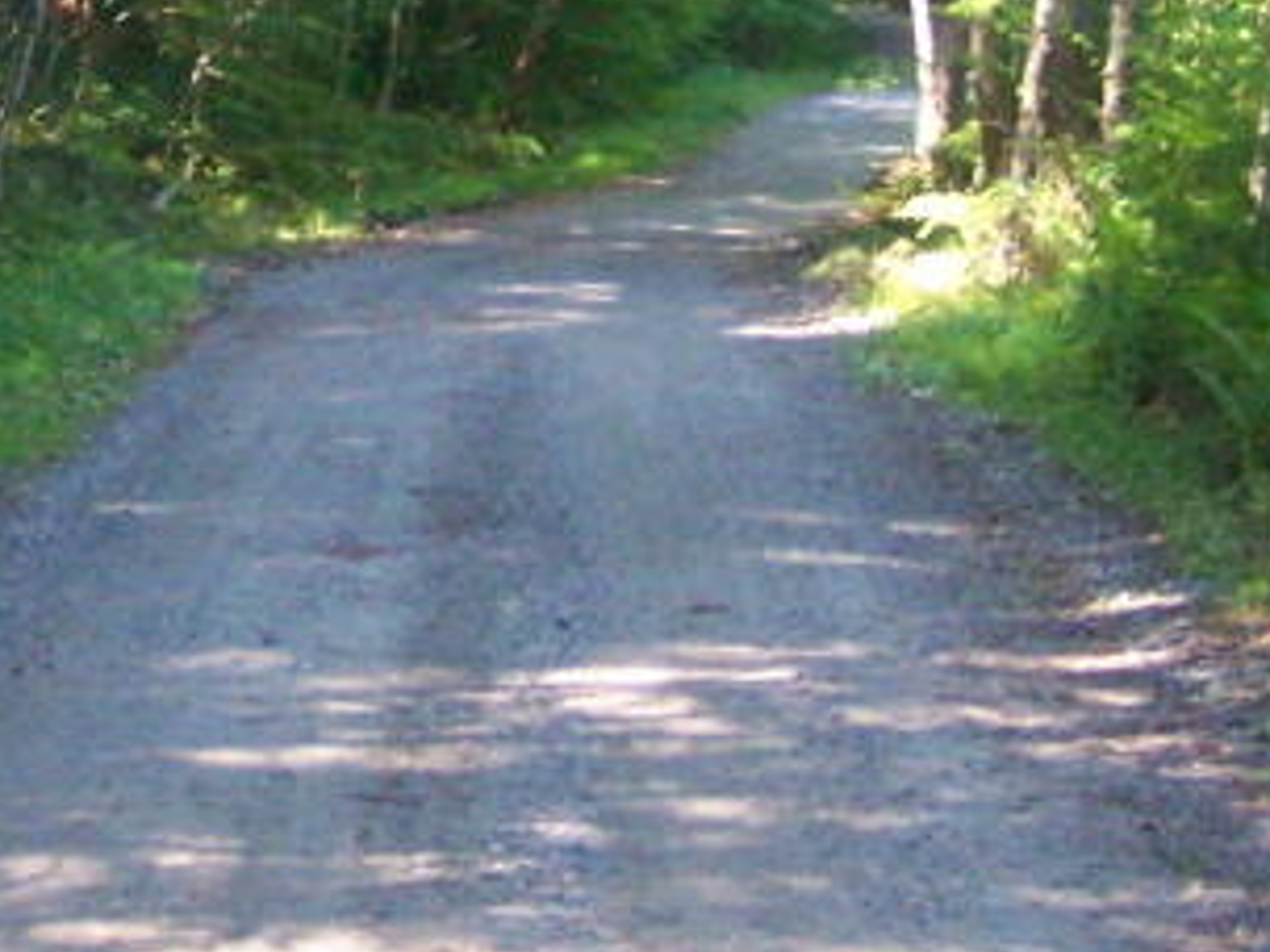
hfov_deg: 15.2
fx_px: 4696
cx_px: 29
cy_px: -33
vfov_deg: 11.4
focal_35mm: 128
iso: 400
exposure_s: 1/250
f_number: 2.8
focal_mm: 6.3
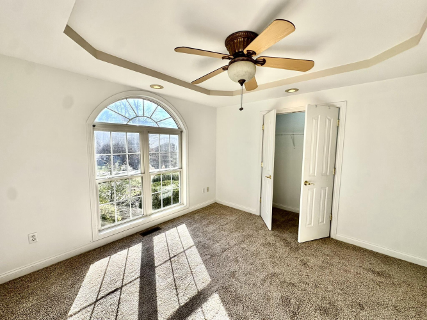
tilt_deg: -5.4
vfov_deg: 85.7
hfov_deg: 102.1
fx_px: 173
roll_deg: -0.2
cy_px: 160
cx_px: 214
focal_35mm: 14
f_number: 2.2
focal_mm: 2.22
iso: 40
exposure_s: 1/643
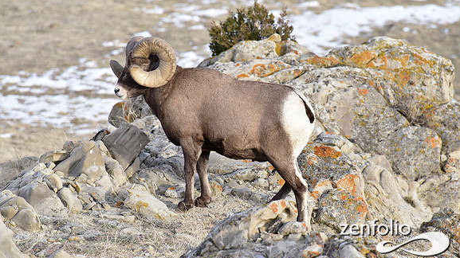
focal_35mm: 274
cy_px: 124
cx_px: 230
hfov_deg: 7.9
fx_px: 3341
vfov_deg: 4.4
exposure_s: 1/400
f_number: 8
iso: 800
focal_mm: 260
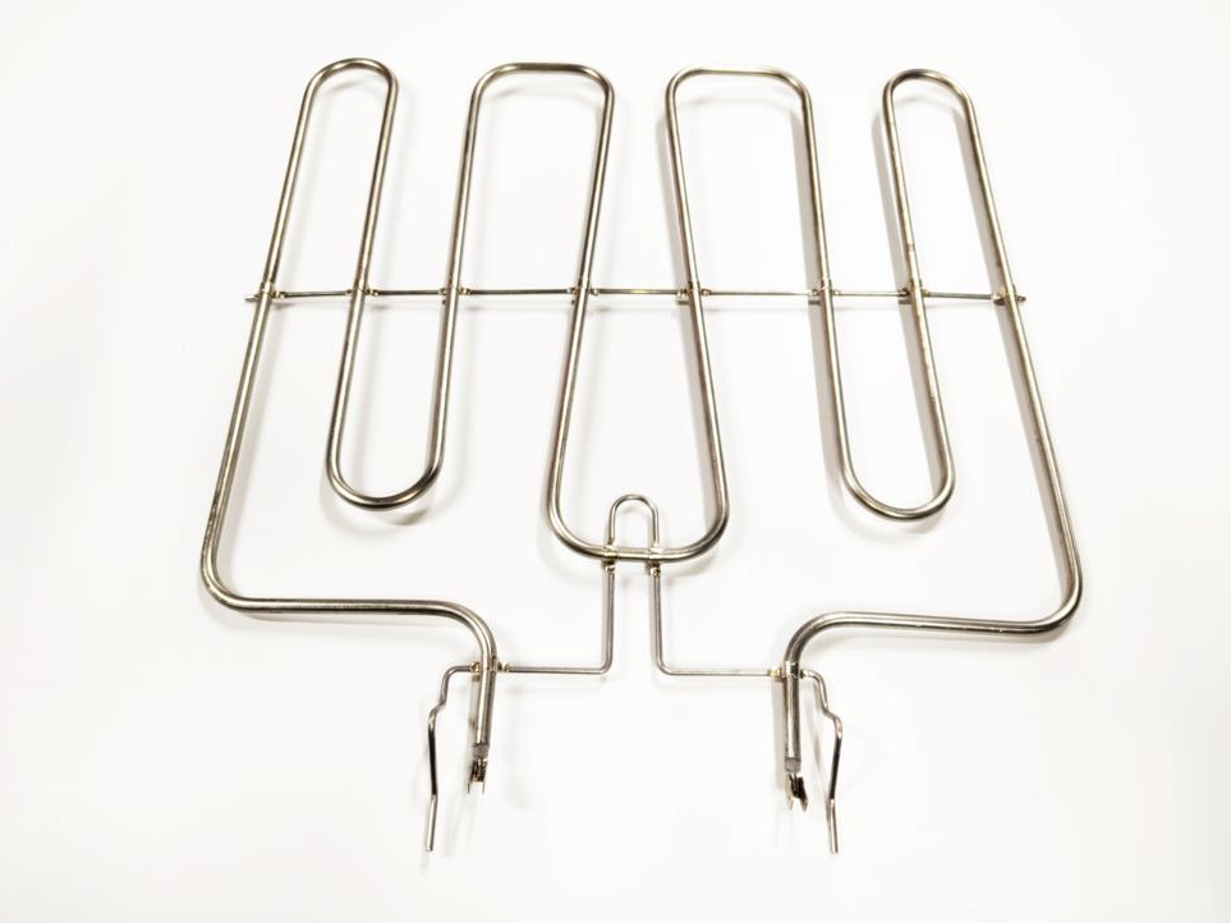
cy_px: 454
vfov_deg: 51.3
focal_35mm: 27
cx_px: 615
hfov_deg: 65.3
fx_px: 960
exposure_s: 1/50
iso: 243
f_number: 1.79
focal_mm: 4.74
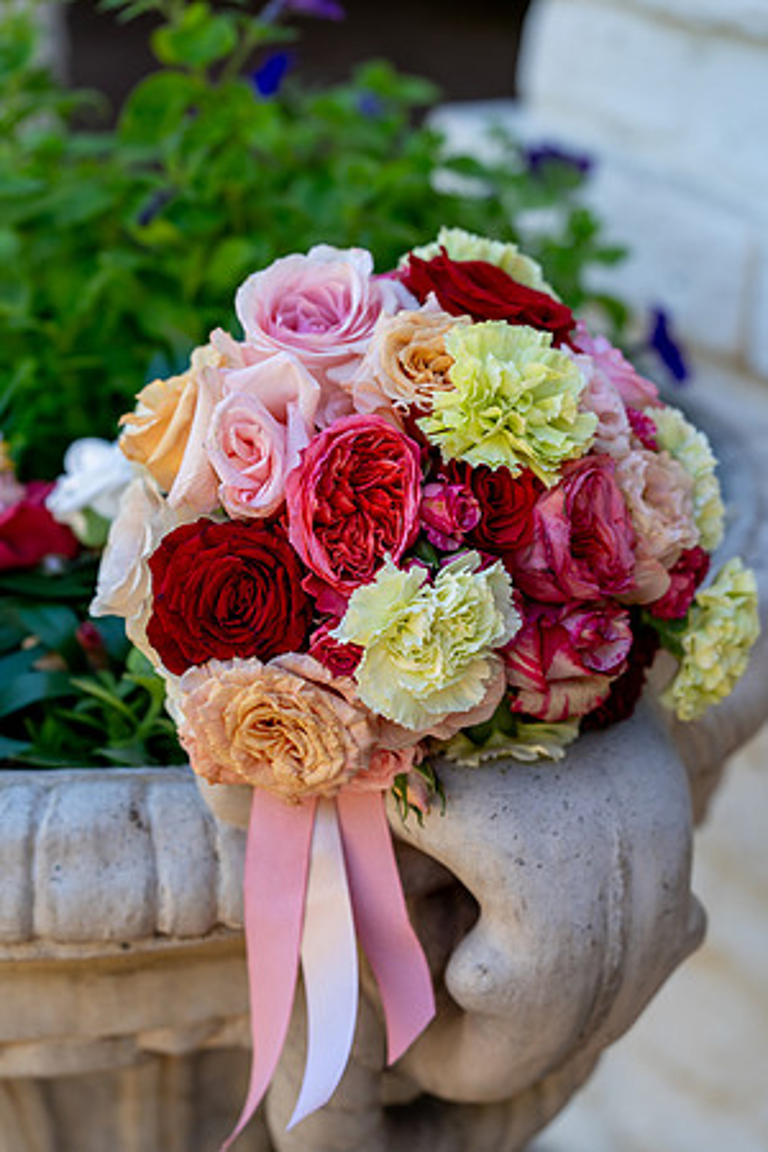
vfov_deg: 28.8
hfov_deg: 19.5
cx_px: 384
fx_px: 2240
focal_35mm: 70
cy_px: 576
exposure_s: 1/250
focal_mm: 70
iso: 160
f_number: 4
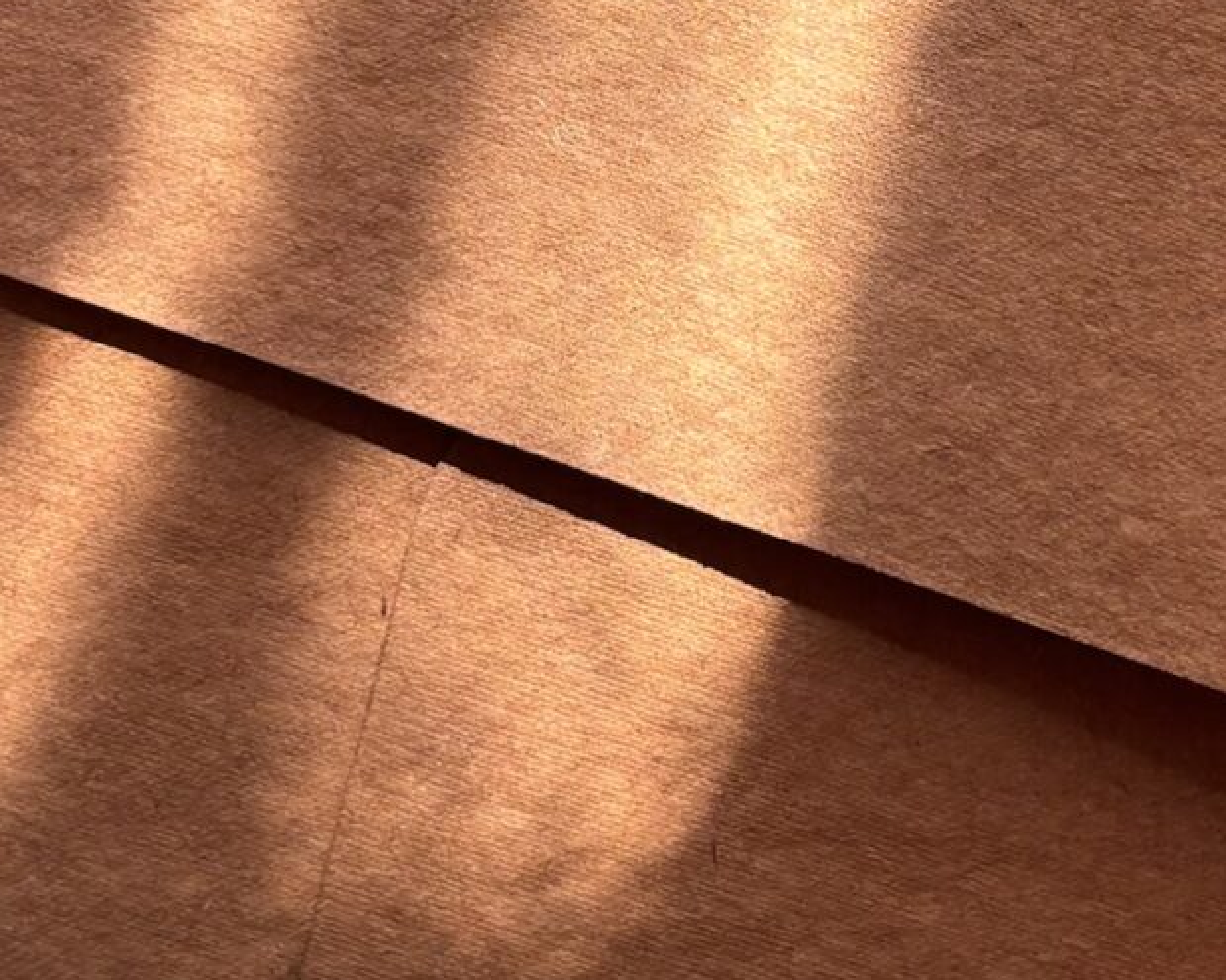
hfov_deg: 18.3
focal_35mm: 105
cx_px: 761
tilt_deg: -83.8
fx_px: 3809
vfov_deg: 14.3
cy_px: -119
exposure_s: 1/120
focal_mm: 5.96
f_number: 1.6
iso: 80
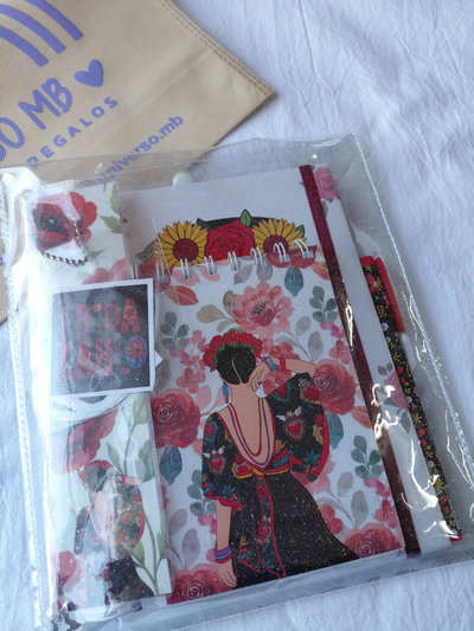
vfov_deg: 69.4
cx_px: 237
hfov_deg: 54.9
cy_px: 316
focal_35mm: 25
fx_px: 456
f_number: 1.8
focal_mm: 4.69
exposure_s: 1/120
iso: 80
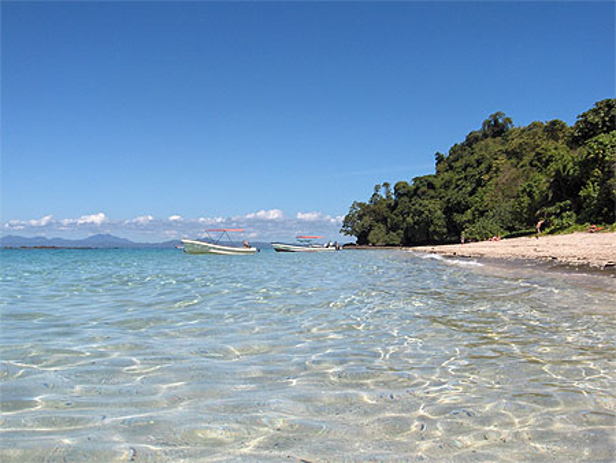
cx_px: 308
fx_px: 694
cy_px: 232
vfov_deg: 36.9
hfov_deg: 47.8
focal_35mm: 39
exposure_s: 1/980
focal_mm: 8
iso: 100
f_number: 4.8
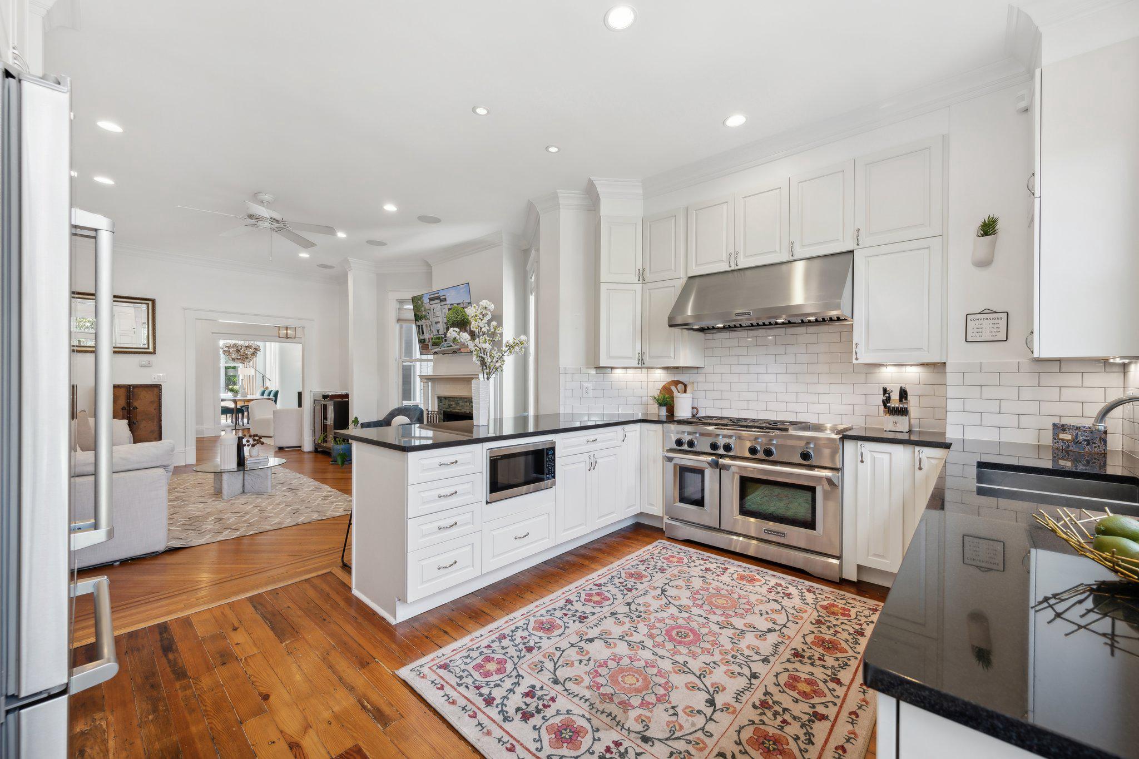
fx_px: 443
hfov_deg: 104.3
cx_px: 570
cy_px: 380
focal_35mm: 14
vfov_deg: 81.2
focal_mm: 14
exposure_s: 1/13
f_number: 7.1
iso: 100
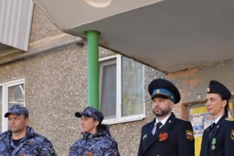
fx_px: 513
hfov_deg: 25.5
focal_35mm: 79
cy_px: 177
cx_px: 159
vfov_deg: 16.7
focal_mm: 31
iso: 640
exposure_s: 1/200
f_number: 8
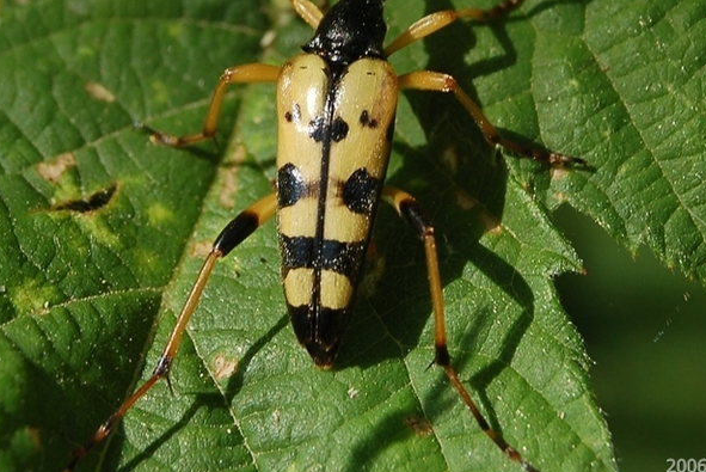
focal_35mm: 134
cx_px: 243
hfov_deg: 15.3
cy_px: 114
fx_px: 2626
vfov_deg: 10.2
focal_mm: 55
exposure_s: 1/80
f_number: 10
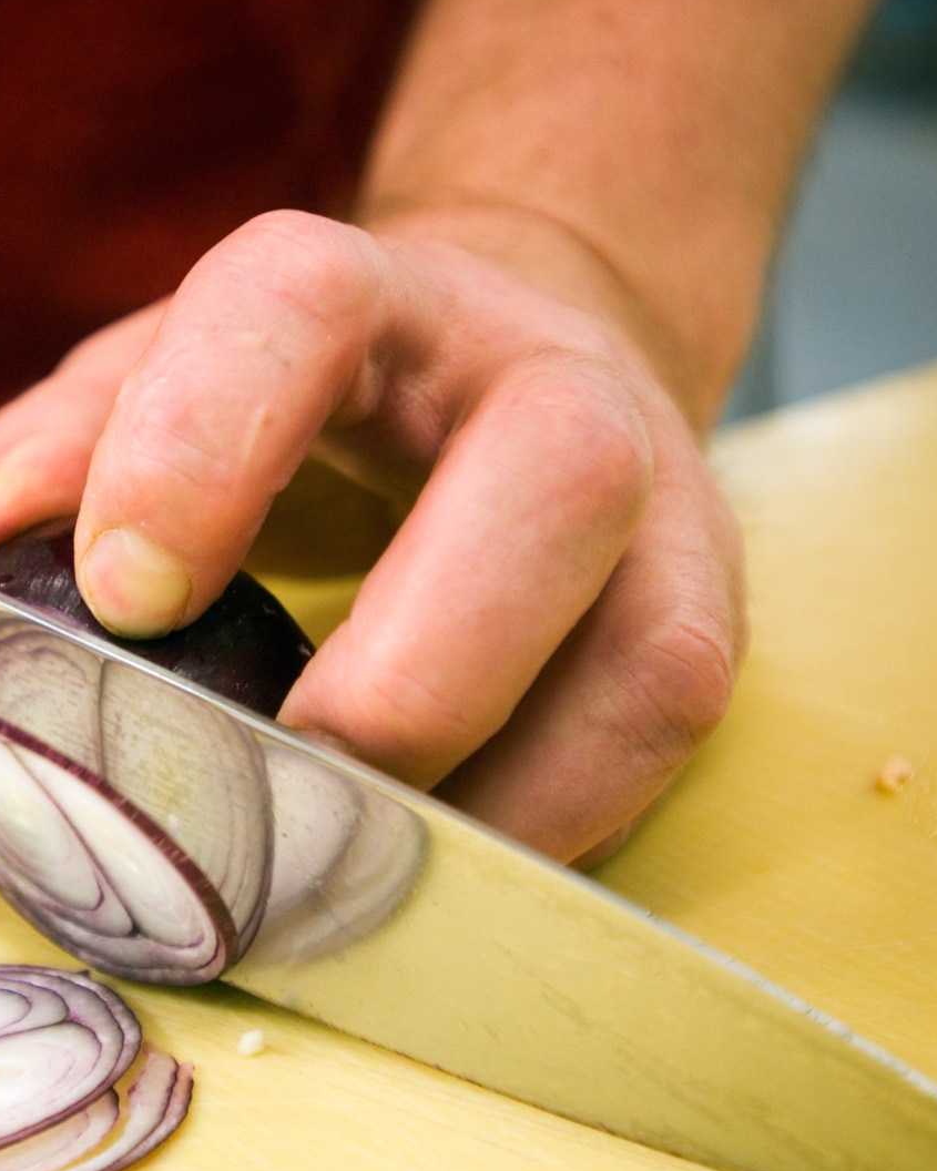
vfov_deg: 25.5
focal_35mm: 75
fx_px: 2589
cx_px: 78
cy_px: 581
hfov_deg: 20.1
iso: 400
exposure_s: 1/60
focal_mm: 35
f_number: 2.8
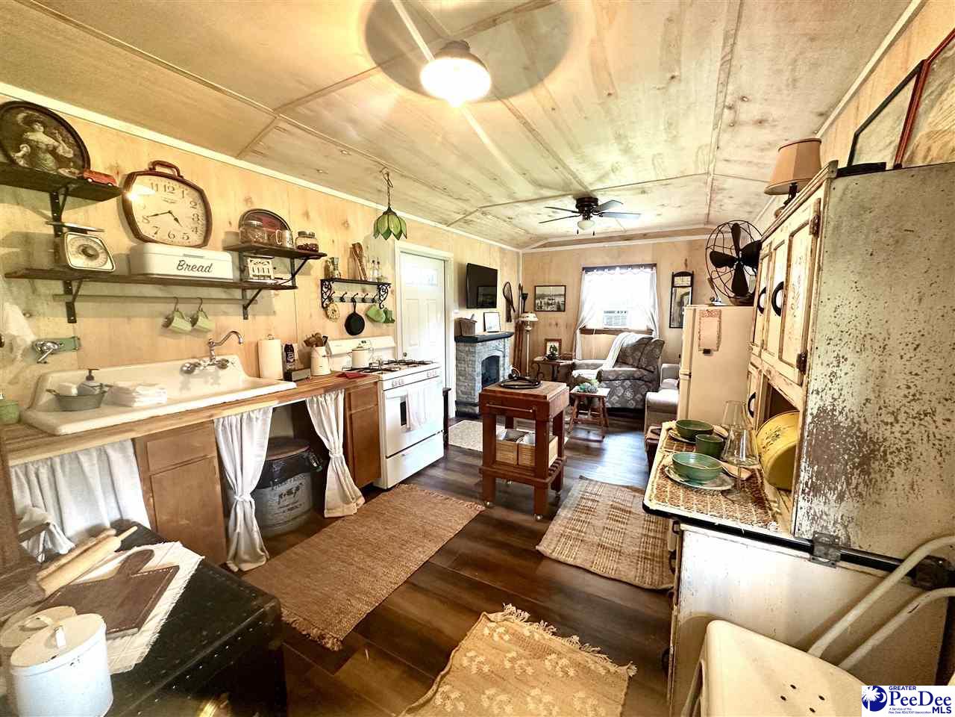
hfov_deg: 102.1
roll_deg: +0.9
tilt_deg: -7.9
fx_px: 386
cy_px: 358
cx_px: 478
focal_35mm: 14
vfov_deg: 85.7
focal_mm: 2.22
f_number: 2.2
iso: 250
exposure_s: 1/120
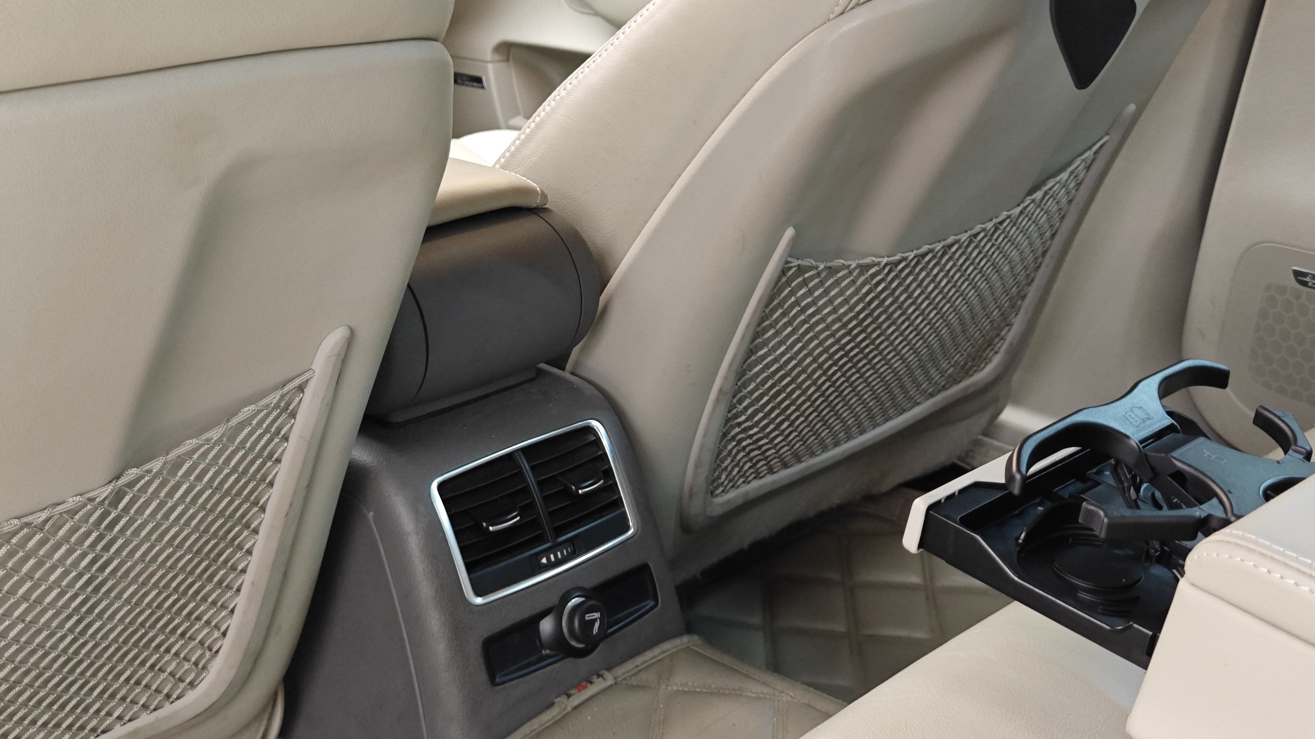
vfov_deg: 21.4
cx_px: 687
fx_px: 1953
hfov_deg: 37.2
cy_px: 382
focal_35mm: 56
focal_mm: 8.7
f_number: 1.9
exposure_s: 1/25
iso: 1000
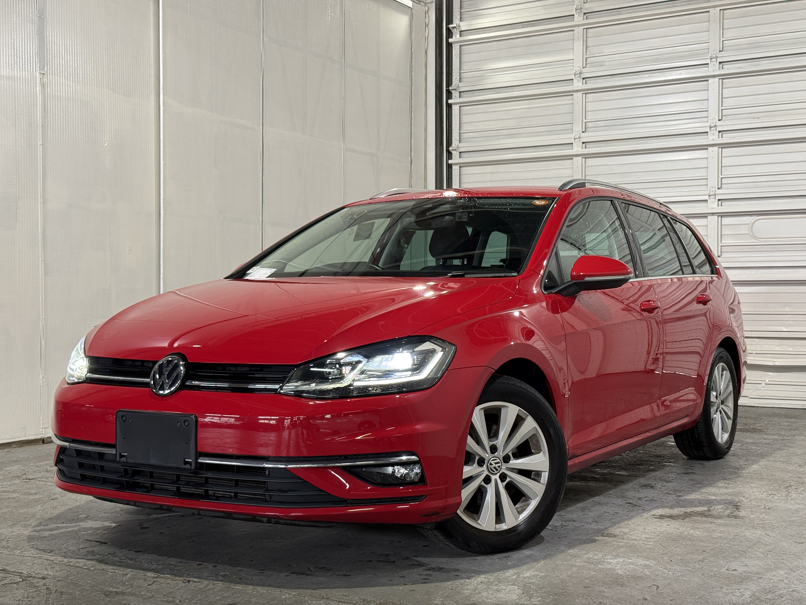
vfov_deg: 30.3
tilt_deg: -0.5
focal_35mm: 48
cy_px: 302
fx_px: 1118
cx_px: 403
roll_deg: -0.1
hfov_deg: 39.7
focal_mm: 6.76
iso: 100
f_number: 1.78
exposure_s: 1/60
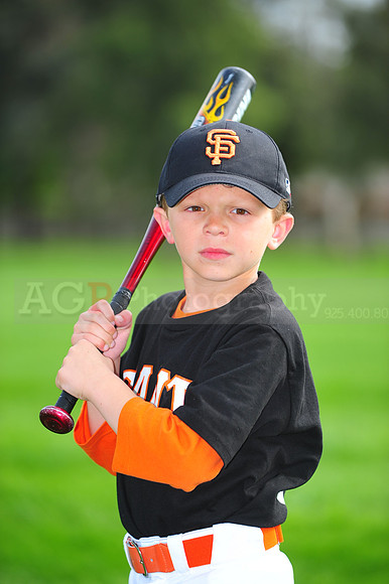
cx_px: 194
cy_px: 292
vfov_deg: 11.1
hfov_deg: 7.4
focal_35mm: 185
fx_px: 3002
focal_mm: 185
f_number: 4
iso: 200
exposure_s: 1/640
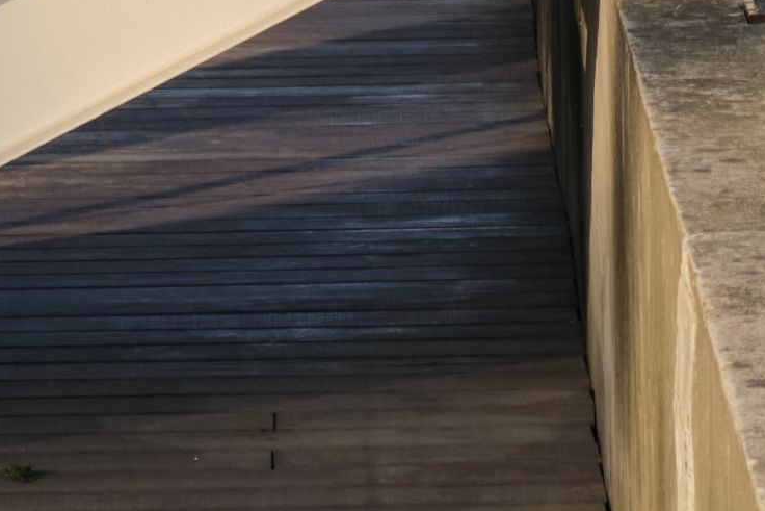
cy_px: -695
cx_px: 877
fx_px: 6206
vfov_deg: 4.6
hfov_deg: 7.0
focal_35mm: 292
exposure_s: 1/340
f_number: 7.1
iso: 400
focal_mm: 37.4
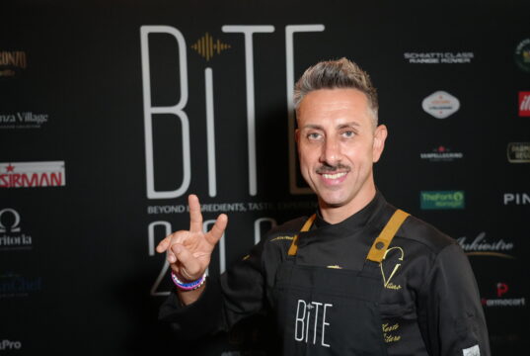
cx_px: 265
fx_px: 546
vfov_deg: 36.1
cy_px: 178
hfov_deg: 51.8
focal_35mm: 37
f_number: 4
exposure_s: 1/60
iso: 6400
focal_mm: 37
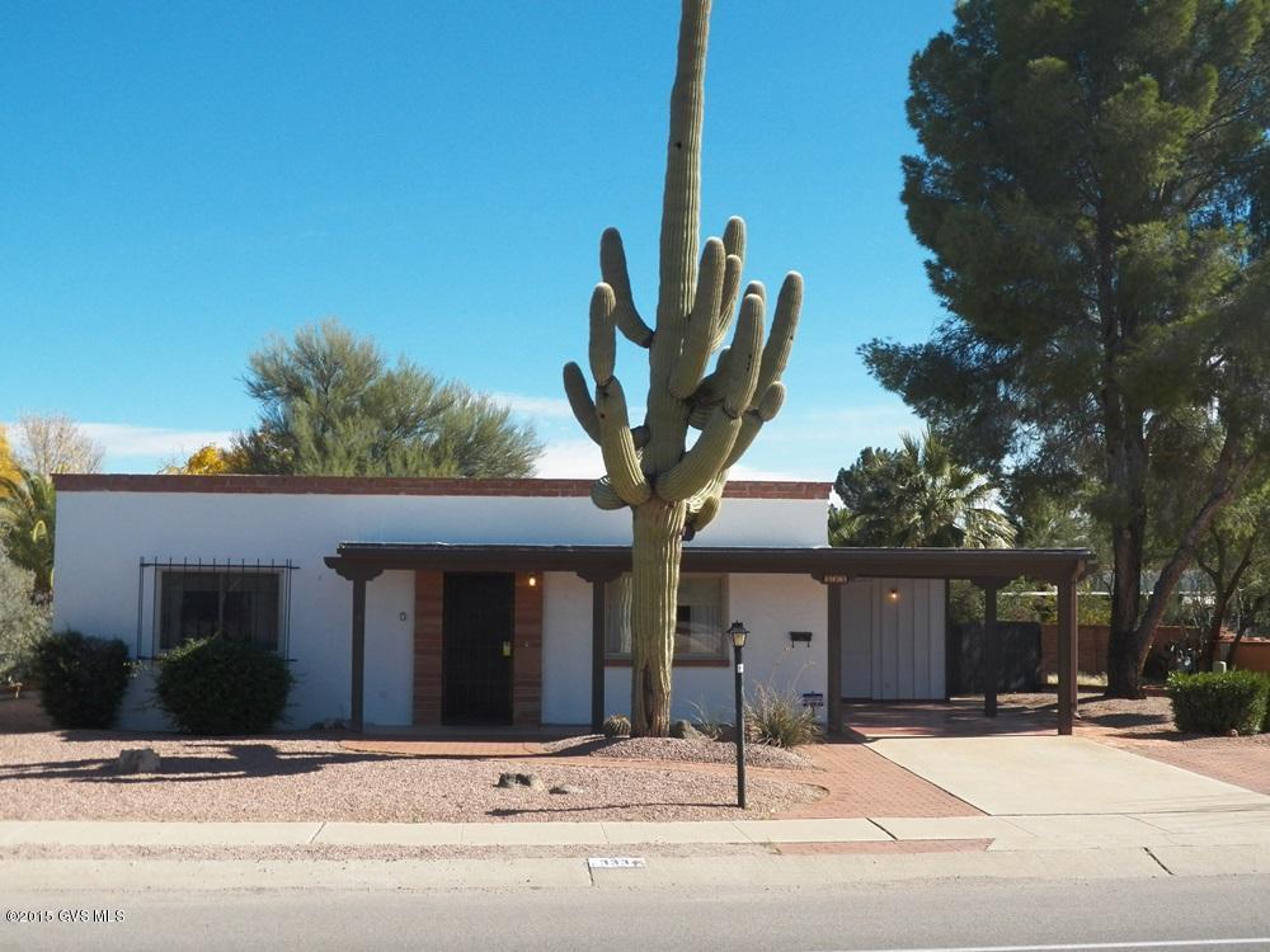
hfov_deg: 42.9
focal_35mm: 44
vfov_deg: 32.9
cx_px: 635
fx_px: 1614
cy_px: 476
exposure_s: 1/1000
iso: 125
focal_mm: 7.9
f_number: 4
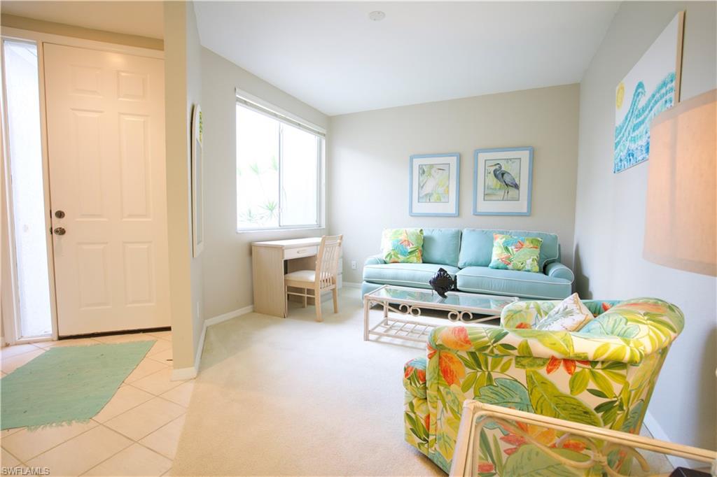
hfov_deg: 96.8
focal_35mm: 16
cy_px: 238
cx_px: 358
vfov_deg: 73.7
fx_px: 319
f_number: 8
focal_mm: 16
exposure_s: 1.3
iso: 100
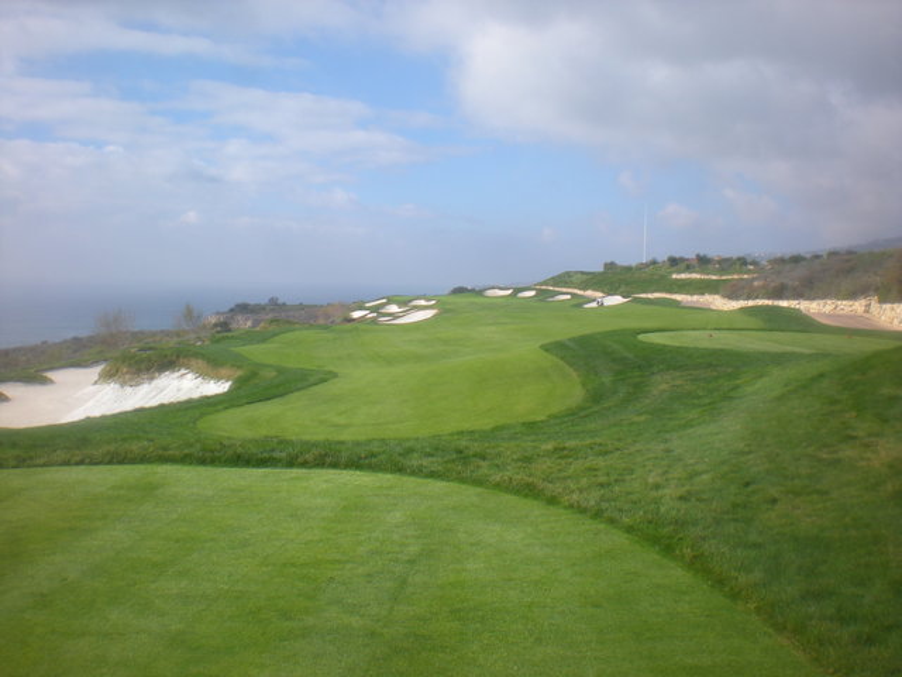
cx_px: 451
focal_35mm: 38
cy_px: 338
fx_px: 990
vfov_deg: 37.7
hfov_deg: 49.0
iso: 64
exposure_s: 1/496
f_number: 4.6
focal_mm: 6.3
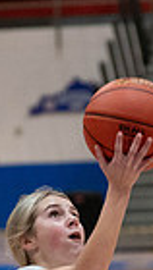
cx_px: 74
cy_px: 371
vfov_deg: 5.9
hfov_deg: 3.3
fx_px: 2619
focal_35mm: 364
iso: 4000
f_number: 2.8
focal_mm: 84
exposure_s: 1/1000
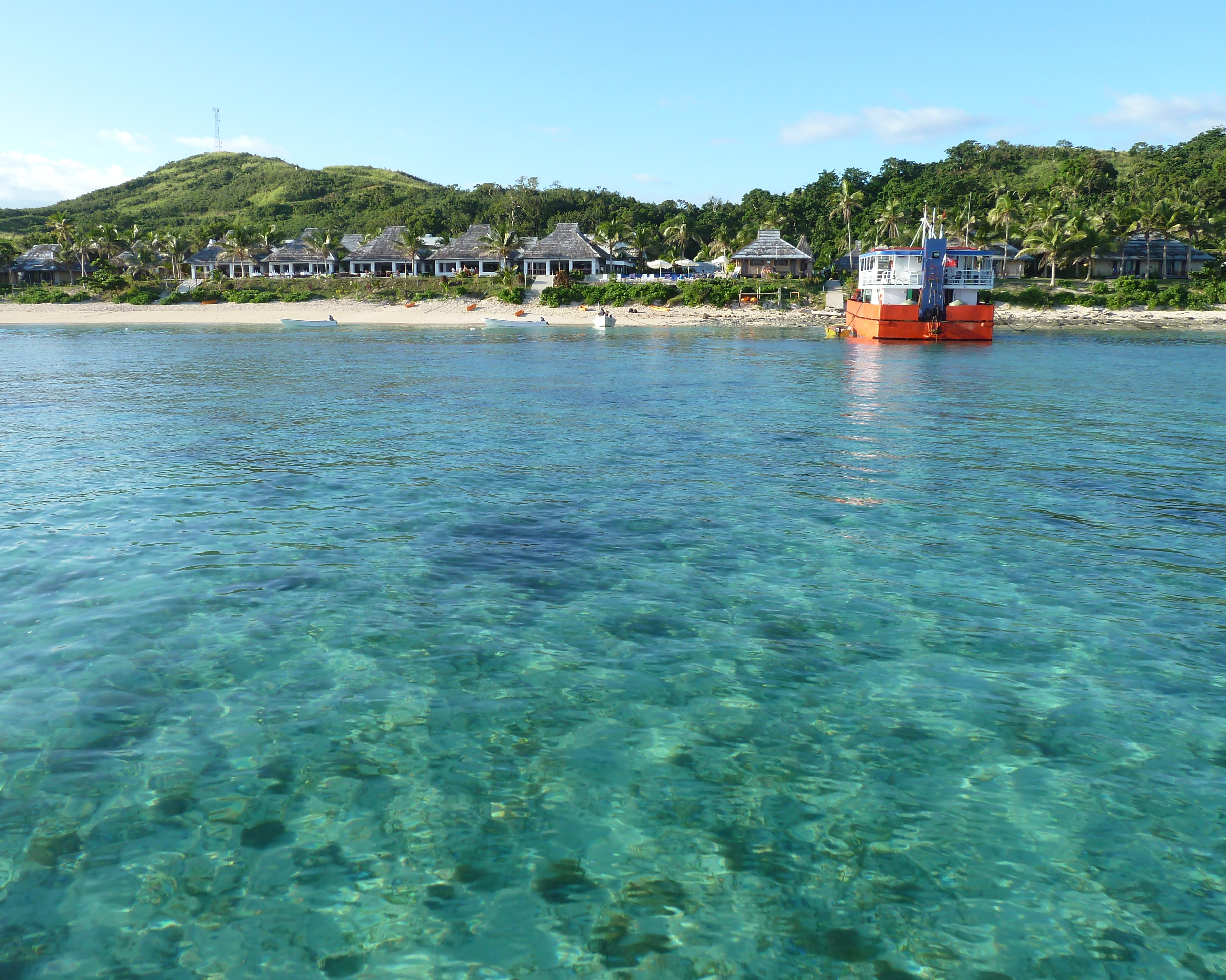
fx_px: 980
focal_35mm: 27
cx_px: 586
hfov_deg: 64.0
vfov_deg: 53.2
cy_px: 490
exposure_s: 1/250
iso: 80
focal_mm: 4.1
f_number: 4
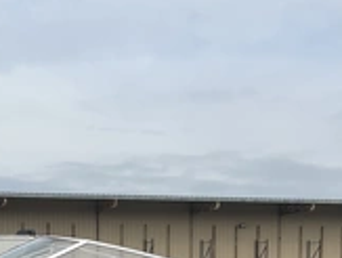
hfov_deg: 27.0
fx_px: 703
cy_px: 308
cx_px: 86
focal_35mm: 71
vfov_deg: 19.6
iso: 25
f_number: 1.8
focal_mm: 3
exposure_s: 1/1490
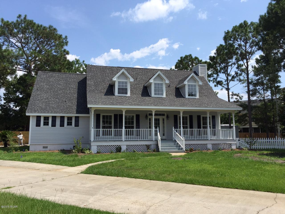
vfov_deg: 48.2
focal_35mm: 29
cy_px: 107
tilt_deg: +8.8
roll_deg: -0.7
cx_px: 142
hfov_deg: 61.7
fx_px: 239
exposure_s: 1/1799
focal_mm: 4.15
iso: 32
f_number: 2.2
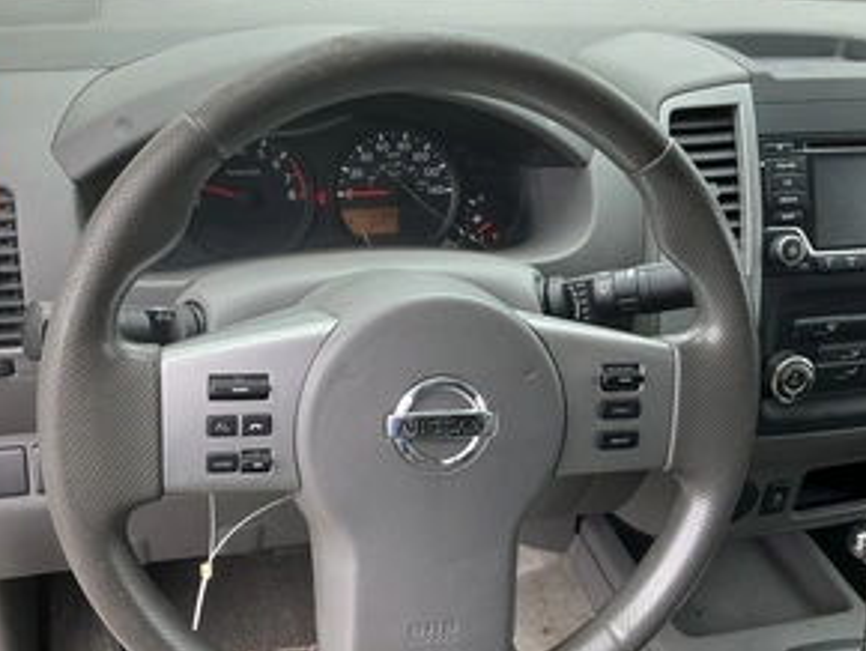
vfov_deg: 36.0
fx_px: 1002
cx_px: 424
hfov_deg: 46.8
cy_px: 361
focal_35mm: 40
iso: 16
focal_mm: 3
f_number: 1.8
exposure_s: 1/122
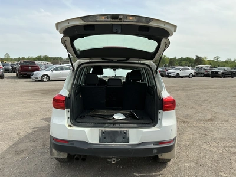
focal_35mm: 28
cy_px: 88
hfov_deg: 63.4
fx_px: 191
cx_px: 118
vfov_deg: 49.7
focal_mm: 3
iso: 25
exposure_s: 1/1377
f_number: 1.8
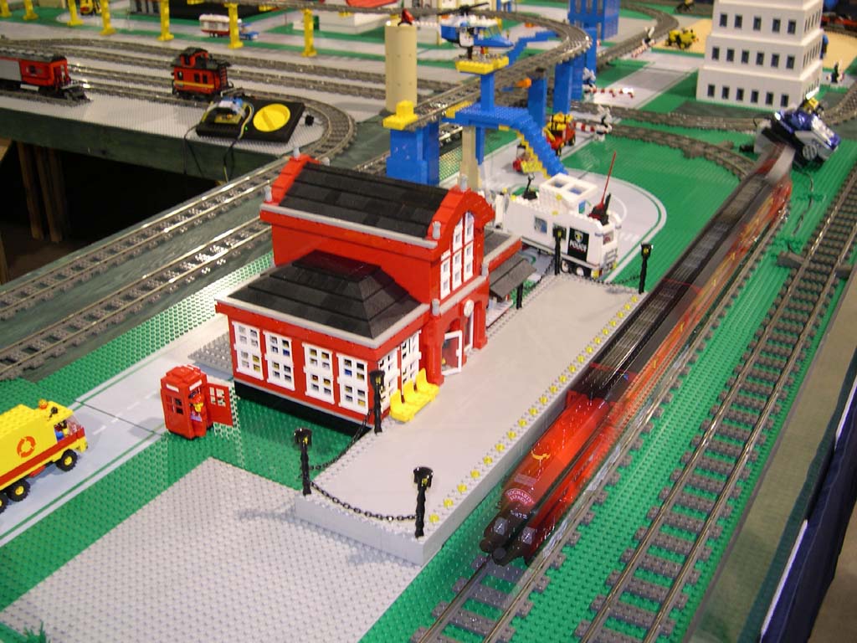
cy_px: 322
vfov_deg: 37.7
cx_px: 428
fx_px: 941
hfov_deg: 49.0
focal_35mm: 38
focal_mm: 8
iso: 103
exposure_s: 1/4.8
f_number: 2.8
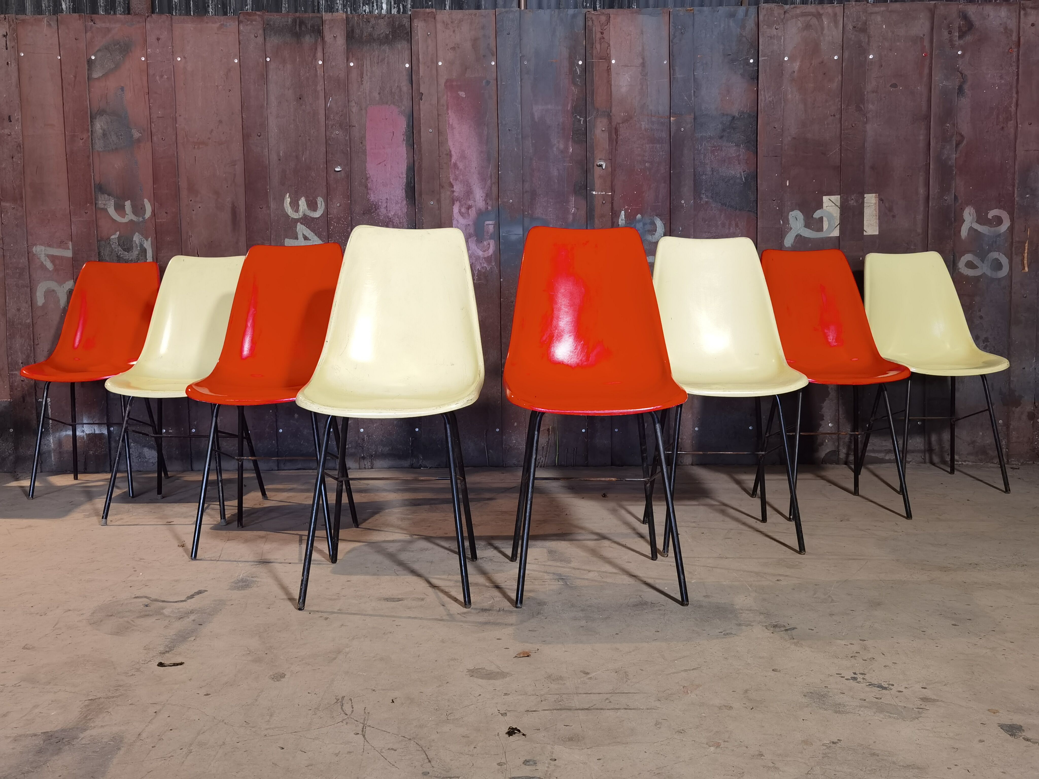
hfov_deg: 56.8
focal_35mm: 32
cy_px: 390
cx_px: 520
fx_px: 960
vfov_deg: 44.2
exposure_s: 1/50
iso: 250
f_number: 1.9
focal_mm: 6.71
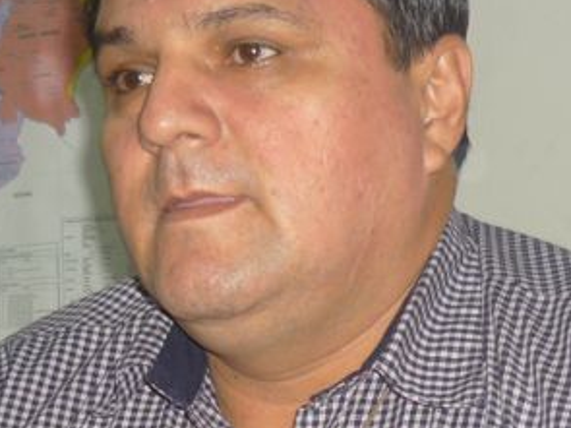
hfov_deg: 17.5
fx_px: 1847
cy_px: 411
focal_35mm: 112
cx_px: 211
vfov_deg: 13.1
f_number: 2.8
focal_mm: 5.5
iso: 100
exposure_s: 1/30
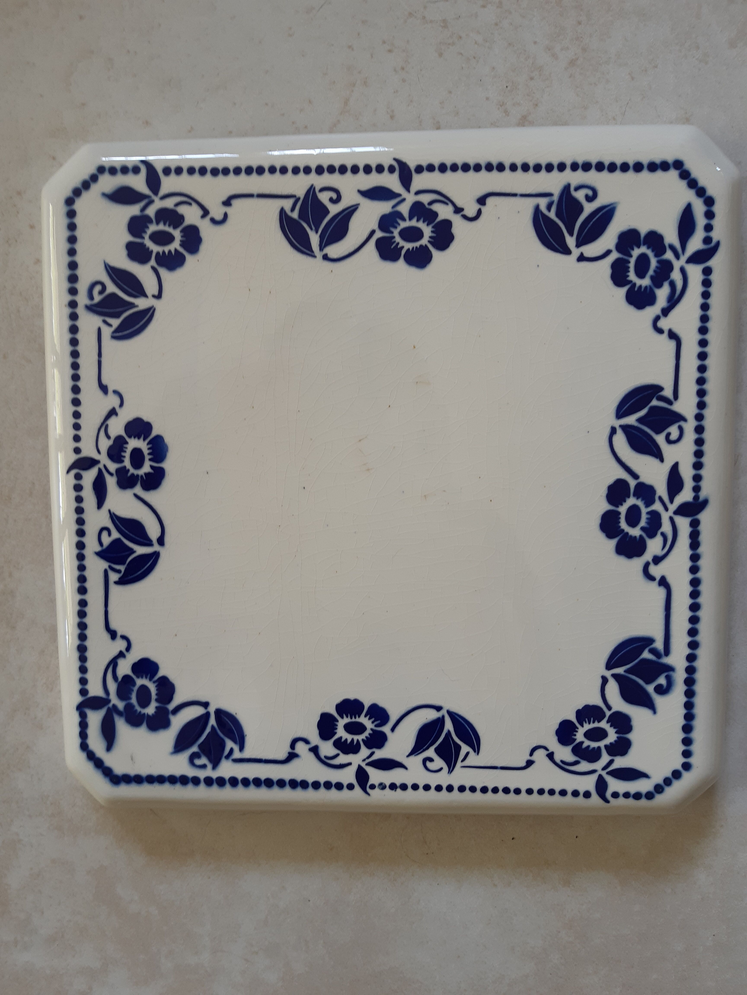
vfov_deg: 67.3
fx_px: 748
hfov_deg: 53.1
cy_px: 498
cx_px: 374
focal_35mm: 26
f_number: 1.7
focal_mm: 3.92
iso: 50
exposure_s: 1/50
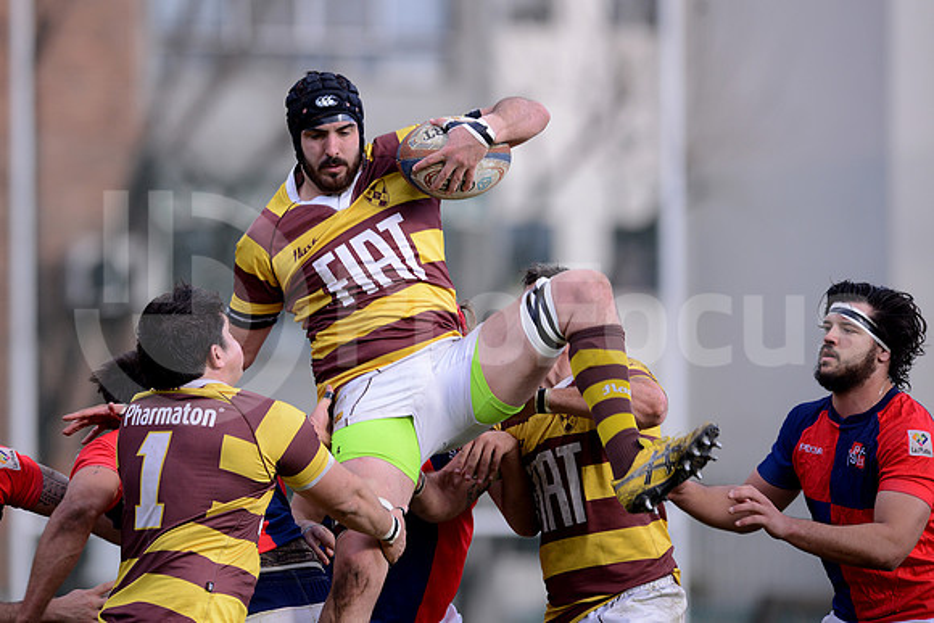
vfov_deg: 3.3
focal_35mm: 420
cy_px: 312
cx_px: 467
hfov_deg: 4.9
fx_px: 10899
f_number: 4
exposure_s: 1/800
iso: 560
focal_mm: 420
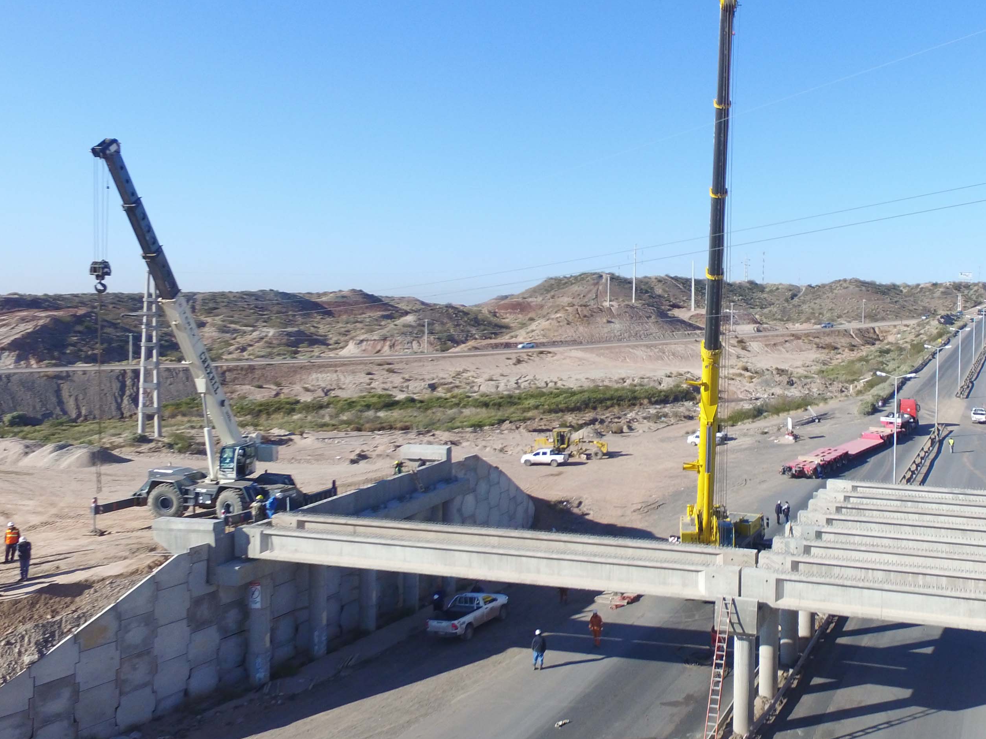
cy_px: 313
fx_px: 911
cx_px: 712
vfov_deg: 44.0
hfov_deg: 54.7
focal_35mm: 32
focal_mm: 3.61
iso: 200
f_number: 2.8
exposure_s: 1/1250
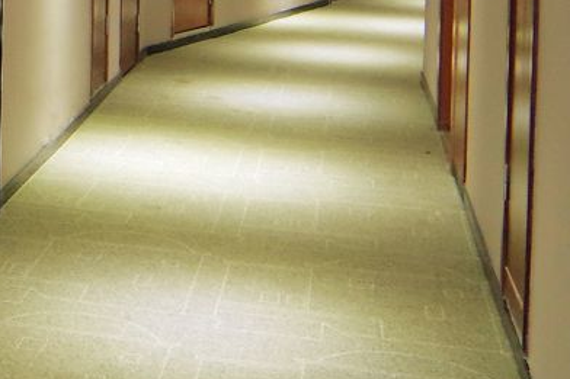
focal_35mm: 81
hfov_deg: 22.7
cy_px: -123
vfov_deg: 15.9
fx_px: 1282
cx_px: -147
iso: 1600
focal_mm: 12
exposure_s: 1/20
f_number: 4
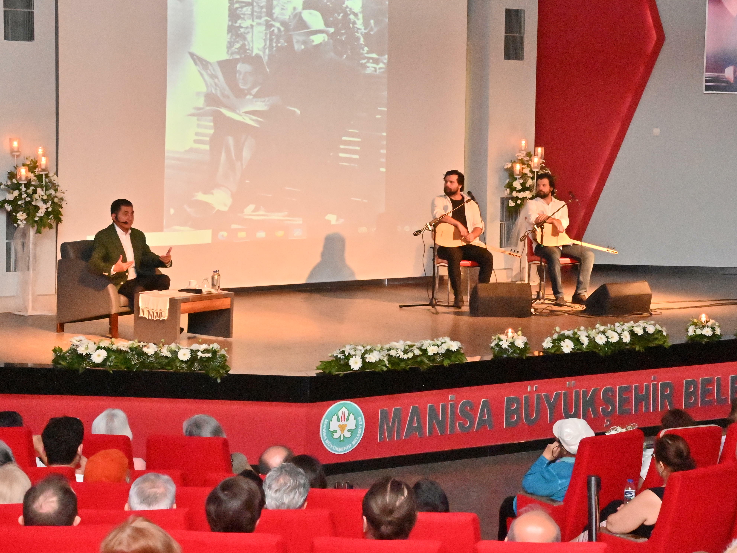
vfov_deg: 17.3
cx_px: 488
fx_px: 1810
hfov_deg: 22.9
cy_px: 198
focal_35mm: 85
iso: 16000
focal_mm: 58
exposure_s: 1/60
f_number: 14
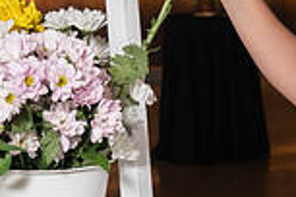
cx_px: 366
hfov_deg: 16.2
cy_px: 69
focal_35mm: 121
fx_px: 995
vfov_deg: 11.3
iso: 1250
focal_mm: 32
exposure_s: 1/125
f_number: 4
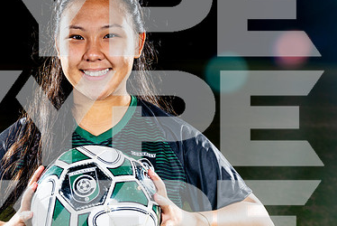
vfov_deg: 21.9
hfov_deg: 31.9
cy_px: 119
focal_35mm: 62
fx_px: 581
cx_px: 95
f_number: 5.6
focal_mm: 40
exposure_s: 1/125
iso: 100
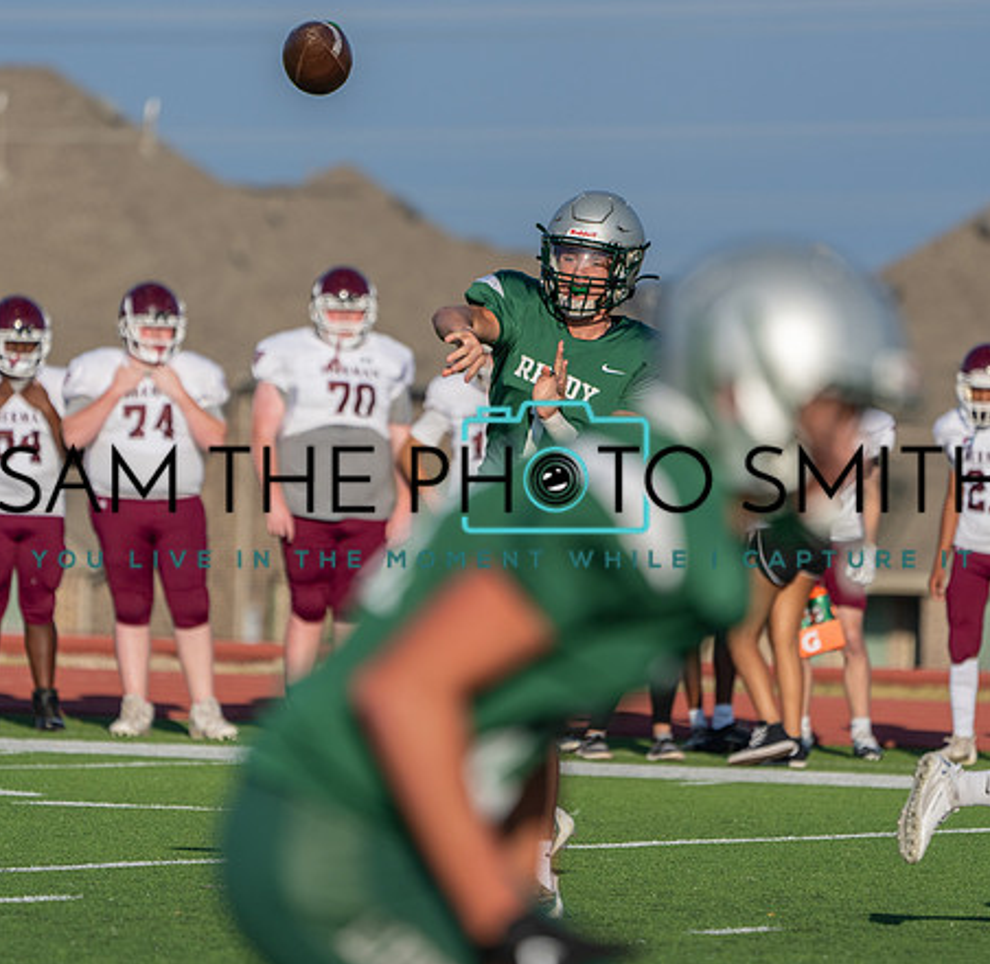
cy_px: 478
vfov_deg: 3.7
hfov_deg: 3.8
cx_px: 568
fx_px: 14784
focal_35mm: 463
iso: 160
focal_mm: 355
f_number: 5.6
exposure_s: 1/1250
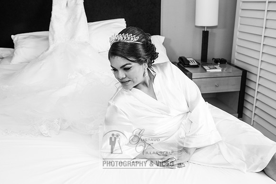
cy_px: 69
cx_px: 113
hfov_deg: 52.6
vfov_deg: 36.5
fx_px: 277
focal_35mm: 36
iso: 320
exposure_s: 1/125
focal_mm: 29
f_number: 4
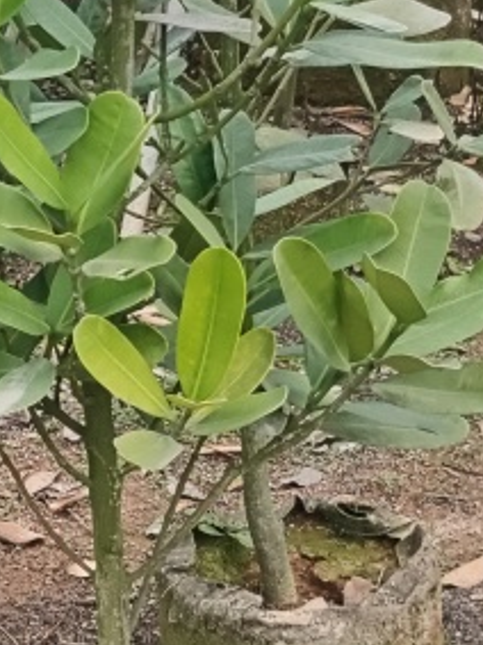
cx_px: -232
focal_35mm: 98
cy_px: 90
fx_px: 1825
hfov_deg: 14.2
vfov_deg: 19.7
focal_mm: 4.26
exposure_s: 1/260
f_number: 1.8
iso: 100
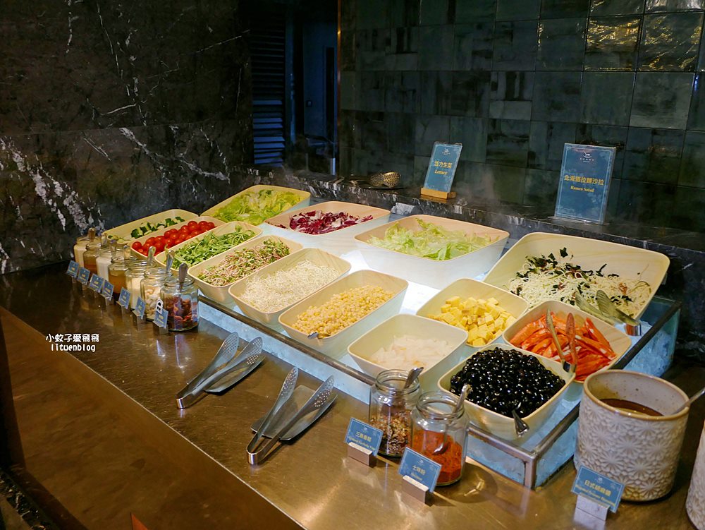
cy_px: 265
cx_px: 352
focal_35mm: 28
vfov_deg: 49.8
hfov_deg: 63.4
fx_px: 571
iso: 500
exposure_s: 1/60
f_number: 2.5
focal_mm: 14
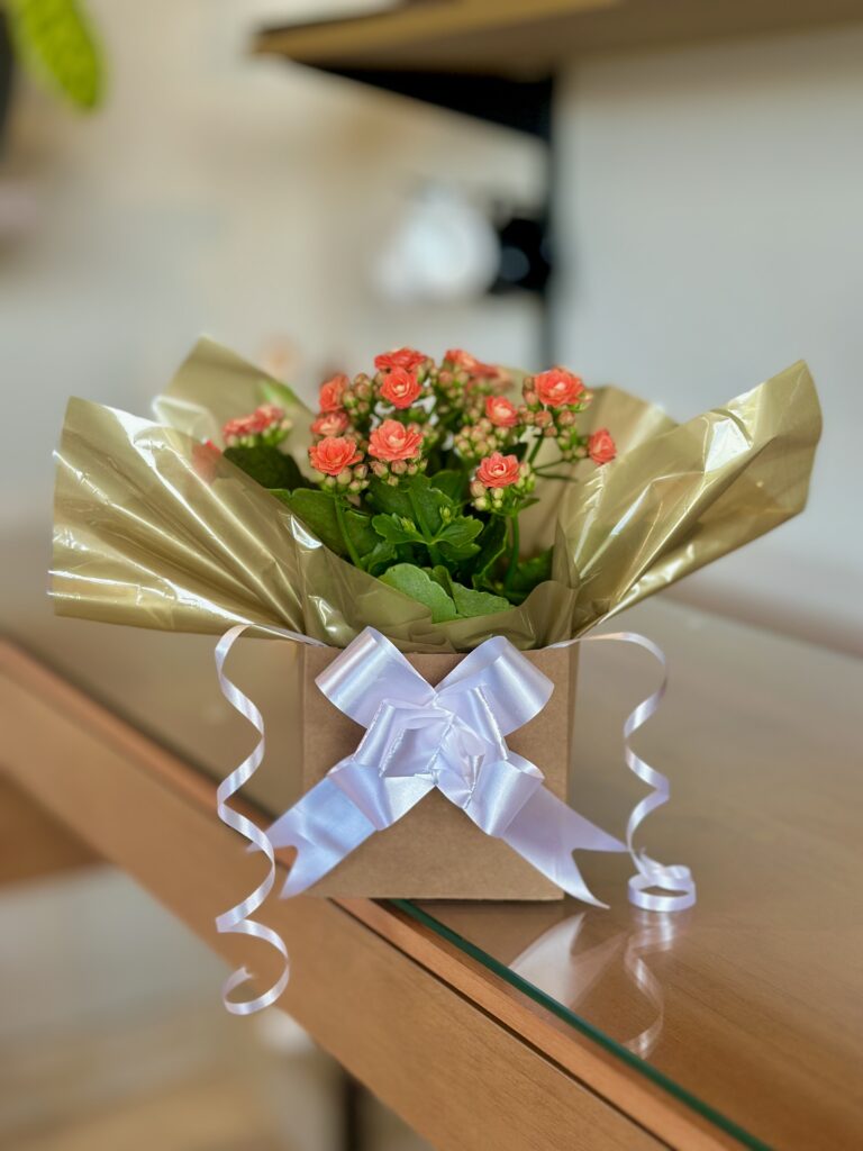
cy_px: 576
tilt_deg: -12.4
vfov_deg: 39.7
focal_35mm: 48
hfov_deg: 30.3
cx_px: 432
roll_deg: -1.0
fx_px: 1596
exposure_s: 1/157
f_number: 1.78
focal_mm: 6.86
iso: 64
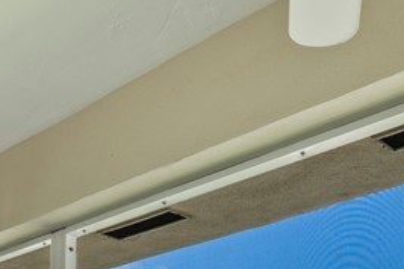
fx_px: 640
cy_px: 465
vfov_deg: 19.0
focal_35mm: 57
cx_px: 326
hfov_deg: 34.0
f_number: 13
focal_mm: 14
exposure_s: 1/15
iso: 200
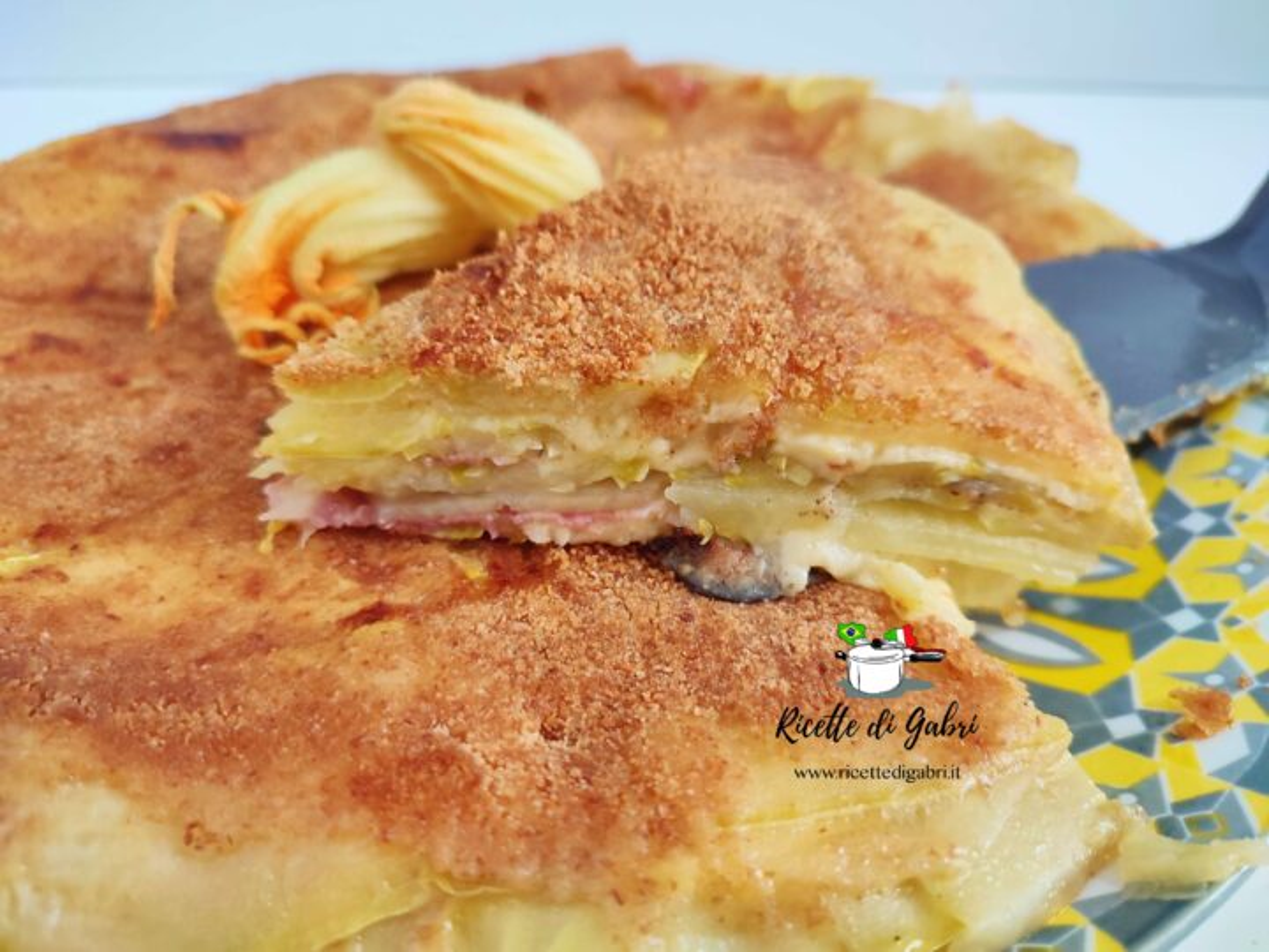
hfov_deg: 69.4
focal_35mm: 25
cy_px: 476
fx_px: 916
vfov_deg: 54.9
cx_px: 634
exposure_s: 1/33
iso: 396
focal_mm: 6.04
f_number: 1.9
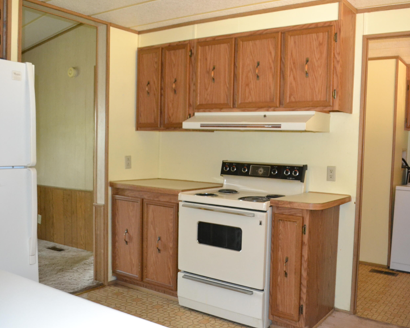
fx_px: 413
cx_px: 244
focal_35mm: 34
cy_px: 163
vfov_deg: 43.4
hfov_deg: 52.5
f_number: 3.8
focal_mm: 20
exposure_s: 1/60
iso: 2500
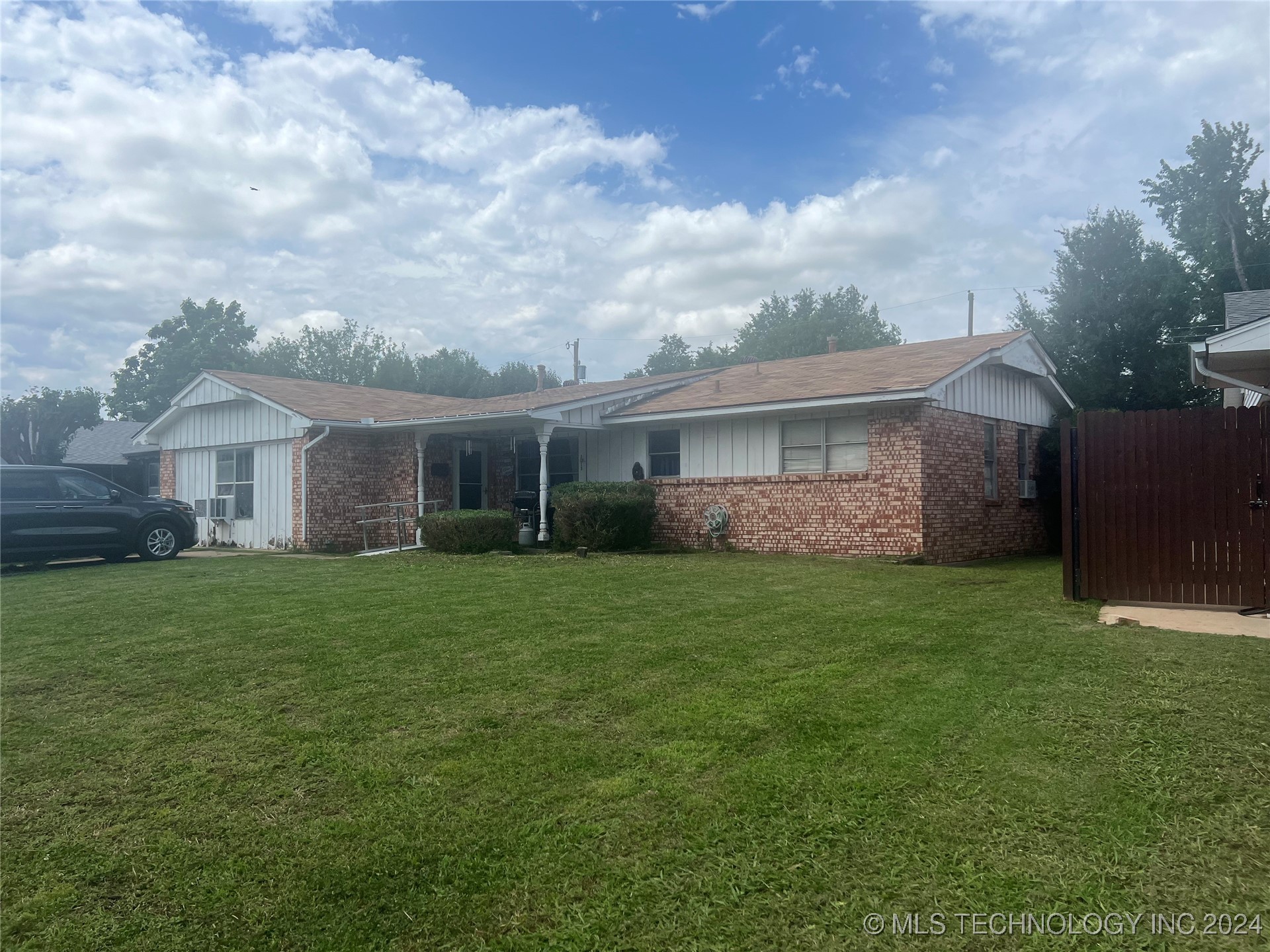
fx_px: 954
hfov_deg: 67.3
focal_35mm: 26
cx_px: 635
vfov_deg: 53.1
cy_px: 476
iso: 50
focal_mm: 5.7
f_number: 1.5
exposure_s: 1/6579
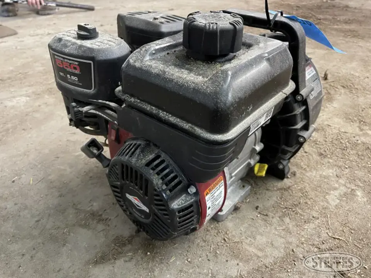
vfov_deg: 53.1
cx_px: 186
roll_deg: +0.8
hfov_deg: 67.3
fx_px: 279
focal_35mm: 26
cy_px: 139
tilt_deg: -35.6
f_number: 1.6
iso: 500
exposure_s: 1/40
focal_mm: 5.1
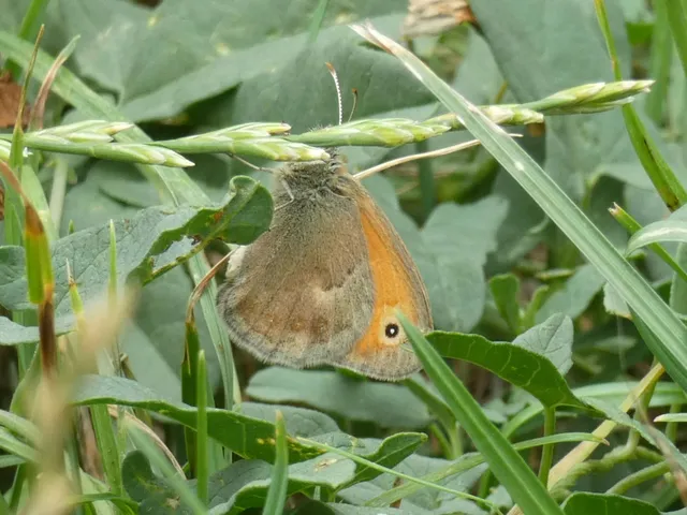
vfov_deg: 9.5
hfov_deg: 12.6
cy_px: 258
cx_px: 344
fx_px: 3116
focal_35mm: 157
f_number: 5.4
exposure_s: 1/80
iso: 160
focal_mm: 28.1
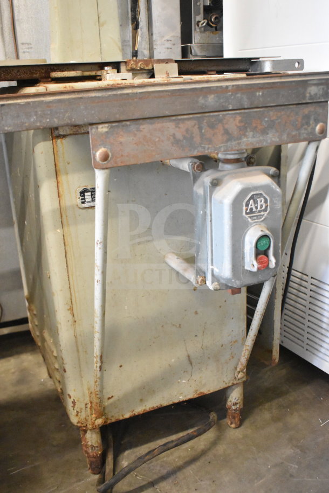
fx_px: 493
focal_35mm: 36
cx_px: 164
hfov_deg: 36.9
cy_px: 246
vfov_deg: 53.1
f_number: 4.5
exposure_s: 1/80
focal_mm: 24
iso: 6400
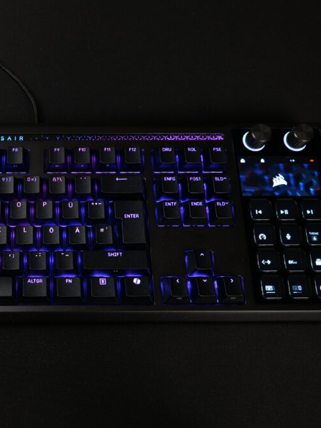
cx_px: 44
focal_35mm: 40
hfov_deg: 34.4
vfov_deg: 46.8
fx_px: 494
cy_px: 213
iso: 100
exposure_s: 1/2
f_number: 5.3
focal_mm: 27
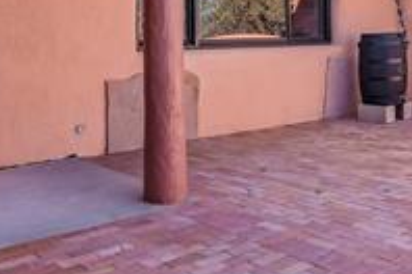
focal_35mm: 55
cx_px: 314
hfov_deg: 35.4
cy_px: 17
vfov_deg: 23.8
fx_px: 629
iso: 200
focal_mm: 17
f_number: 8
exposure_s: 1/160
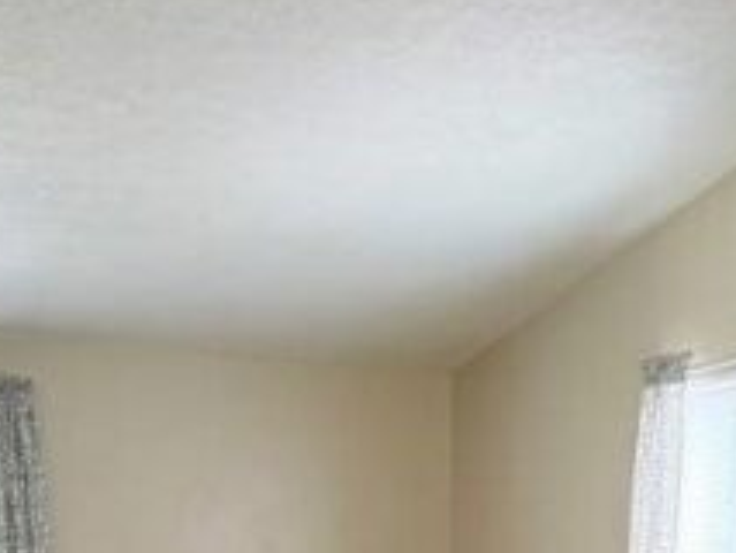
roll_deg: -0.5
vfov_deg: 14.9
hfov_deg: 21.7
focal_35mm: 90
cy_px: 906
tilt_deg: -7.1
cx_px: 501
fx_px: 1915
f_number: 1.78
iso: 250
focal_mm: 6.76
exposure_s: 1/60
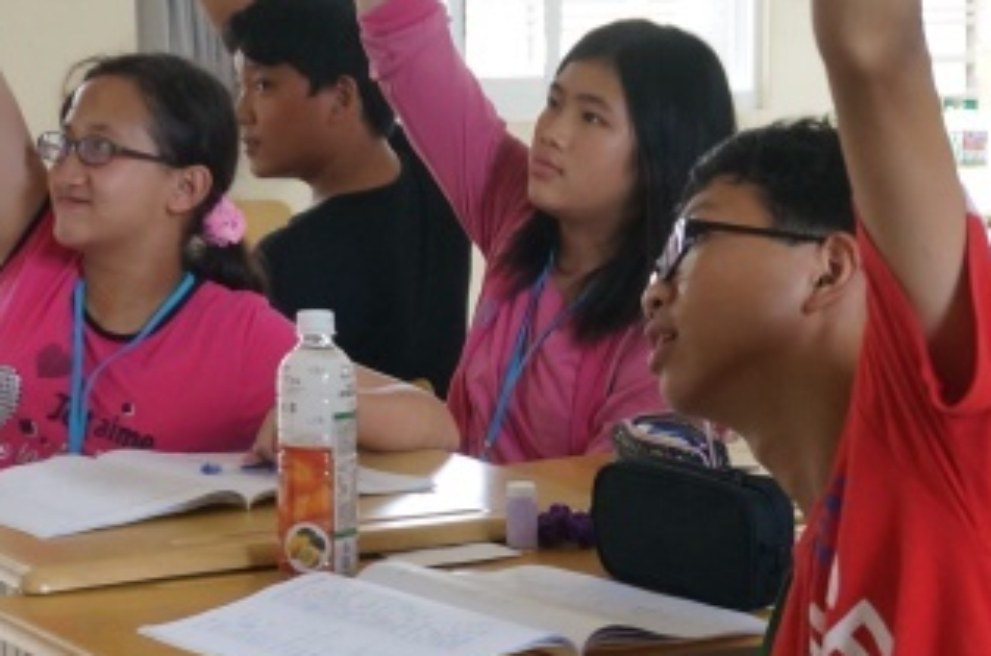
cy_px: 484
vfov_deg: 12.2
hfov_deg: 18.3
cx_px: 588
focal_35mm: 112
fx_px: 3066
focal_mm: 23
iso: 800
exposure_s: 1/60
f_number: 4
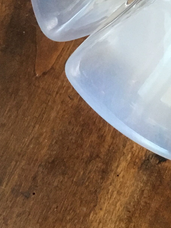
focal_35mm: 96
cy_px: -23
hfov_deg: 14.4
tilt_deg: -79.3
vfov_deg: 19.6
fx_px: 632
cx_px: 257
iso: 200
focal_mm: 4.15
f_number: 2.2
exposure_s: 1/17
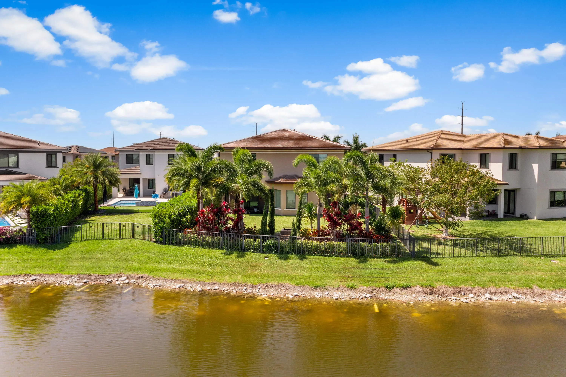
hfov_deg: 65.5
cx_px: 283
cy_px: 188
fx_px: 440
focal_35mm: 28
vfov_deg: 46.4
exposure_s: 1/400
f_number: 7.1
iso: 200
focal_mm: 10.26
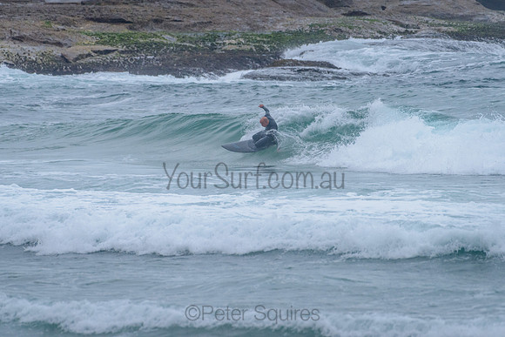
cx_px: 253
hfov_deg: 3.4
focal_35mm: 613
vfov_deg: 2.2
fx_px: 8597
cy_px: 131
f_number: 5.6
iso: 1600
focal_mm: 500
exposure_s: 1/2000
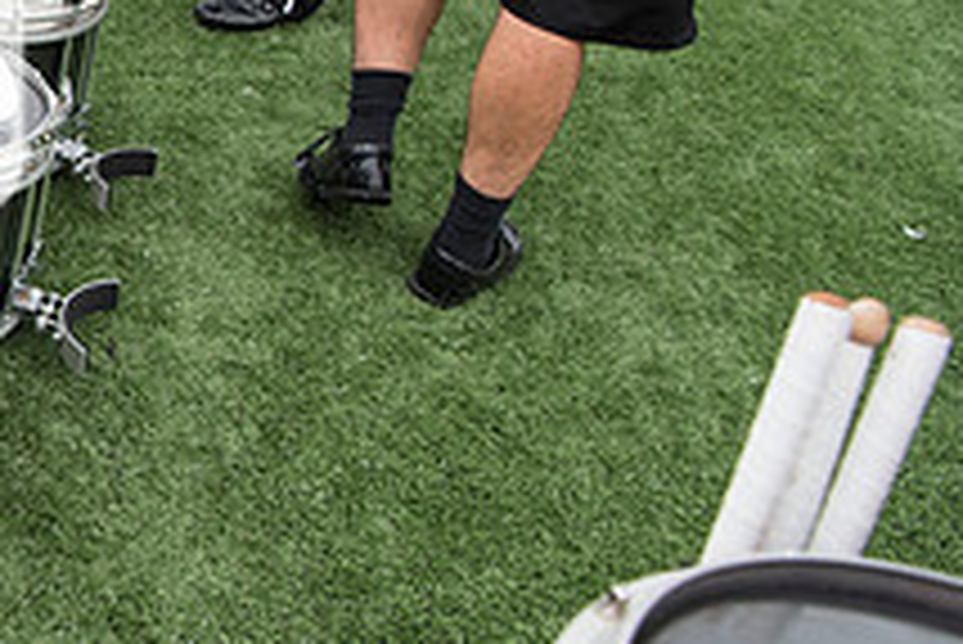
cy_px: 106
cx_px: -315
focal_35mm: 65
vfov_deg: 20.7
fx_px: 1740
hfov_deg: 26.0
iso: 640
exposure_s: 1/500
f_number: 5.6
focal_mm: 24
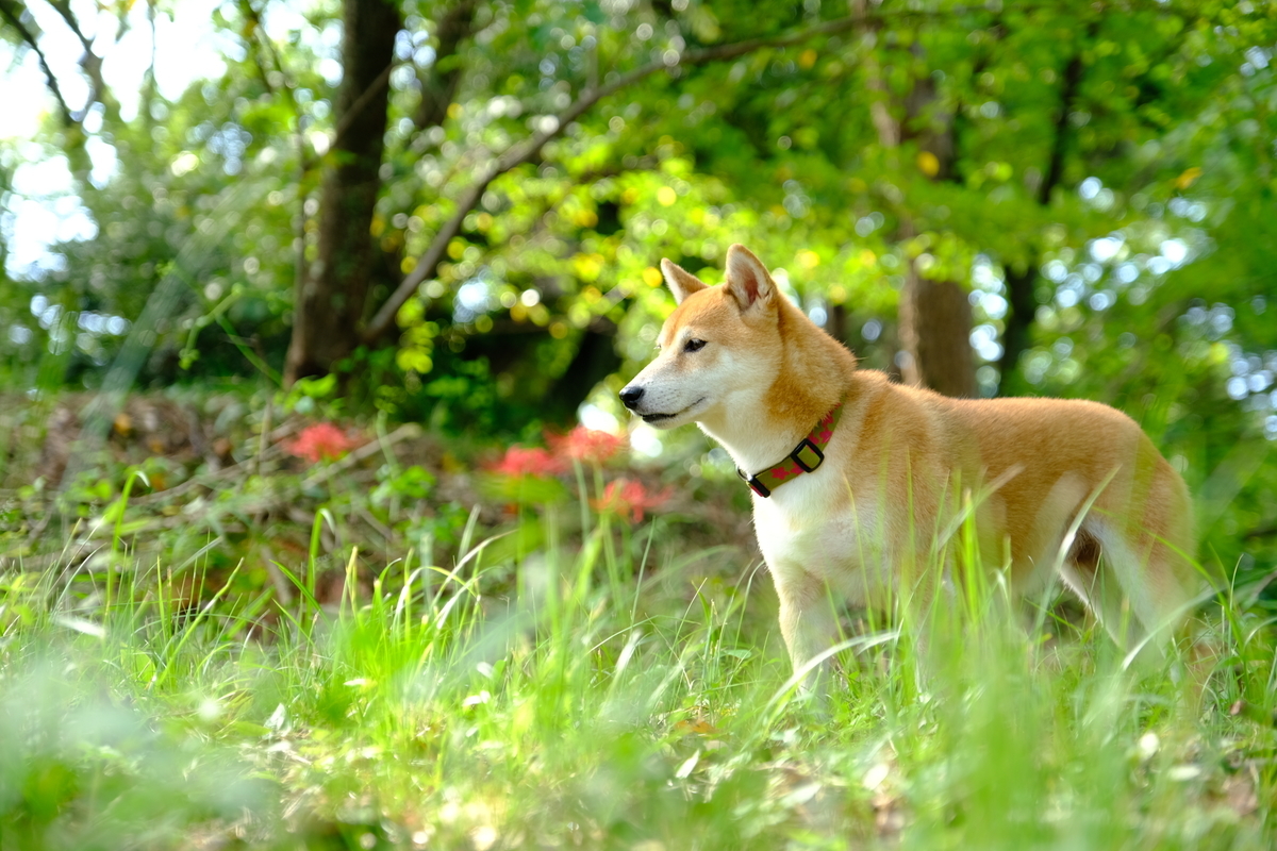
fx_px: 2944
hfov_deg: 24.5
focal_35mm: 83
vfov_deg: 16.5
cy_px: 426
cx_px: 638
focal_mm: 55
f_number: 2.8
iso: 200
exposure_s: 1/80
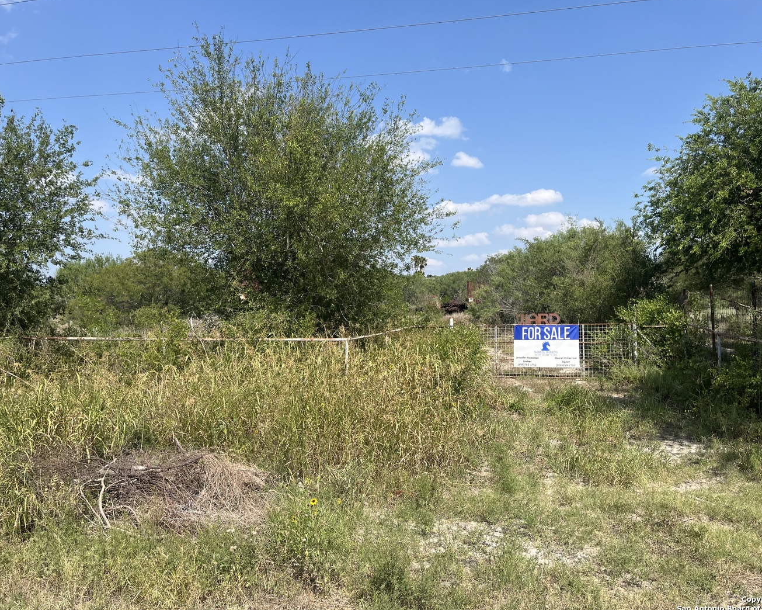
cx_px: 383
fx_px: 631
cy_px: 298
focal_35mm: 28
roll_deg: +1.0
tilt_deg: +0.2
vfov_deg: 51.5
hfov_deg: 62.2
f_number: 1.6
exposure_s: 1/2967
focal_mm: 5.1
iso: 50
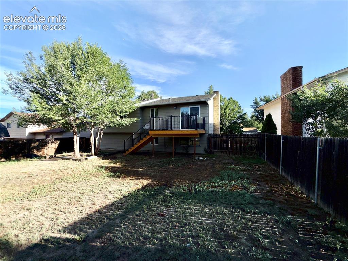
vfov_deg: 85.6
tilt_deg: +0.4
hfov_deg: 102.1
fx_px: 141
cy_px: 130
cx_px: 174
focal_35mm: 14
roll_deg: -0.1
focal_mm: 2.22
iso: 16
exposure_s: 1/569
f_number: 2.2
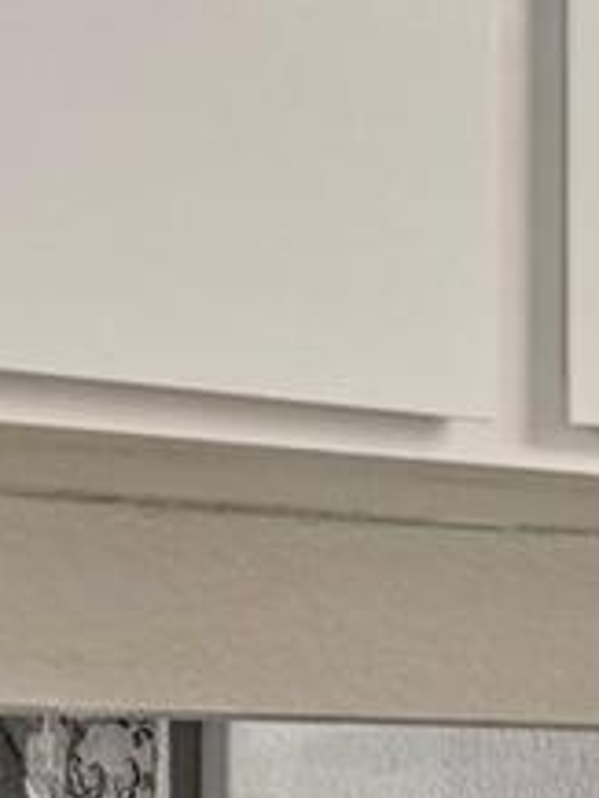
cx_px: 1790
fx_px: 3434
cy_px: 894
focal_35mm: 149
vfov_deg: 13.0
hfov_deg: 8.4
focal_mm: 14
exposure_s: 1/15
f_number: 8
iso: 400
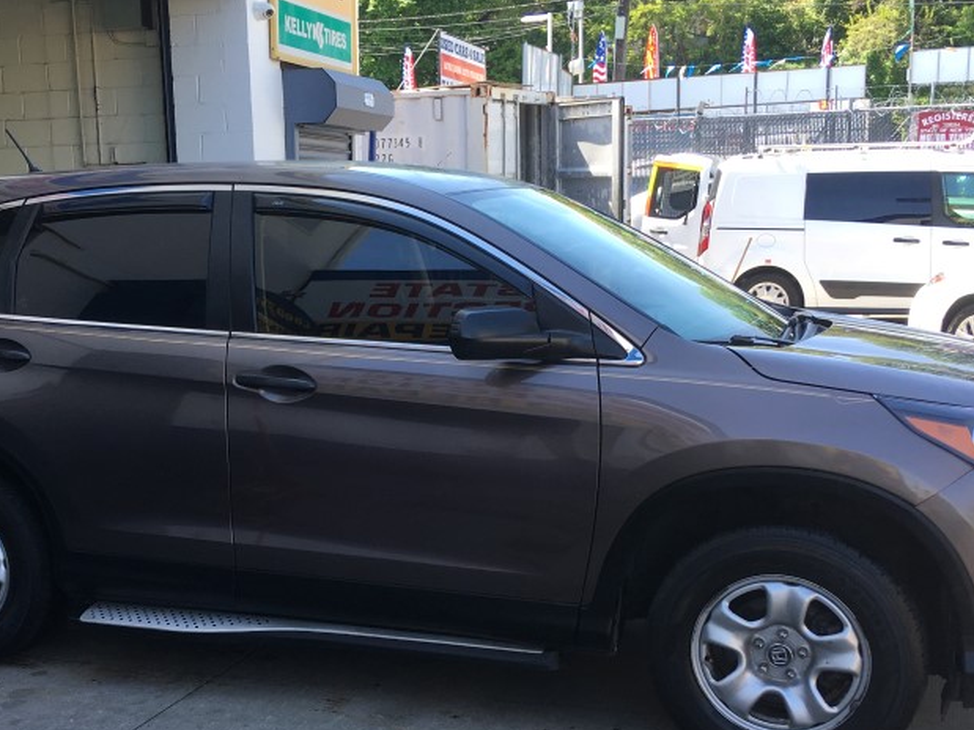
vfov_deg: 30.1
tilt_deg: -9.0
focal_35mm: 48
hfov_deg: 39.5
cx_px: 395
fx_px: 1350
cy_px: 475
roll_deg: +4.1
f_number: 2.2
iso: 25
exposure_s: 1/237
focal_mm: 4.15
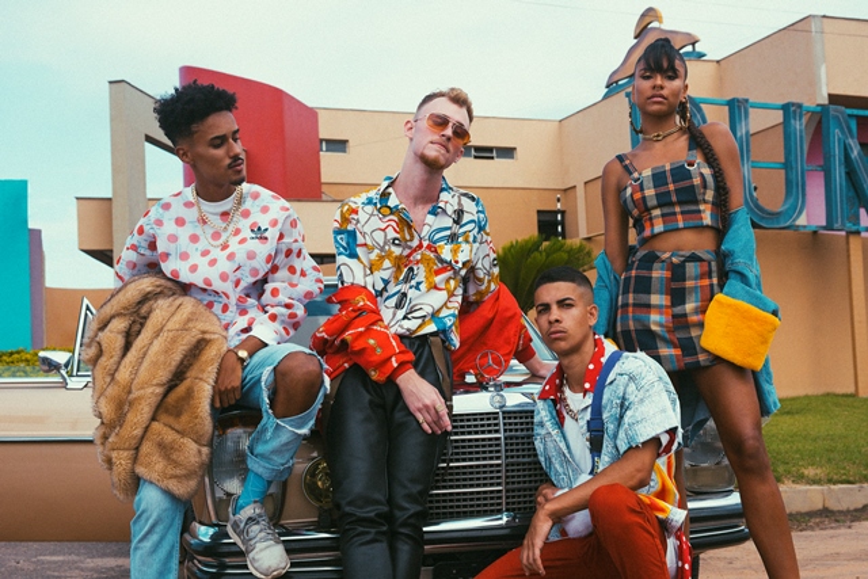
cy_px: 290
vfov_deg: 28.1
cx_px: 434
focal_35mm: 48
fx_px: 1158
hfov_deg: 41.1
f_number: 7.1
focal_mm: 48
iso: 100
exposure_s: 1/200
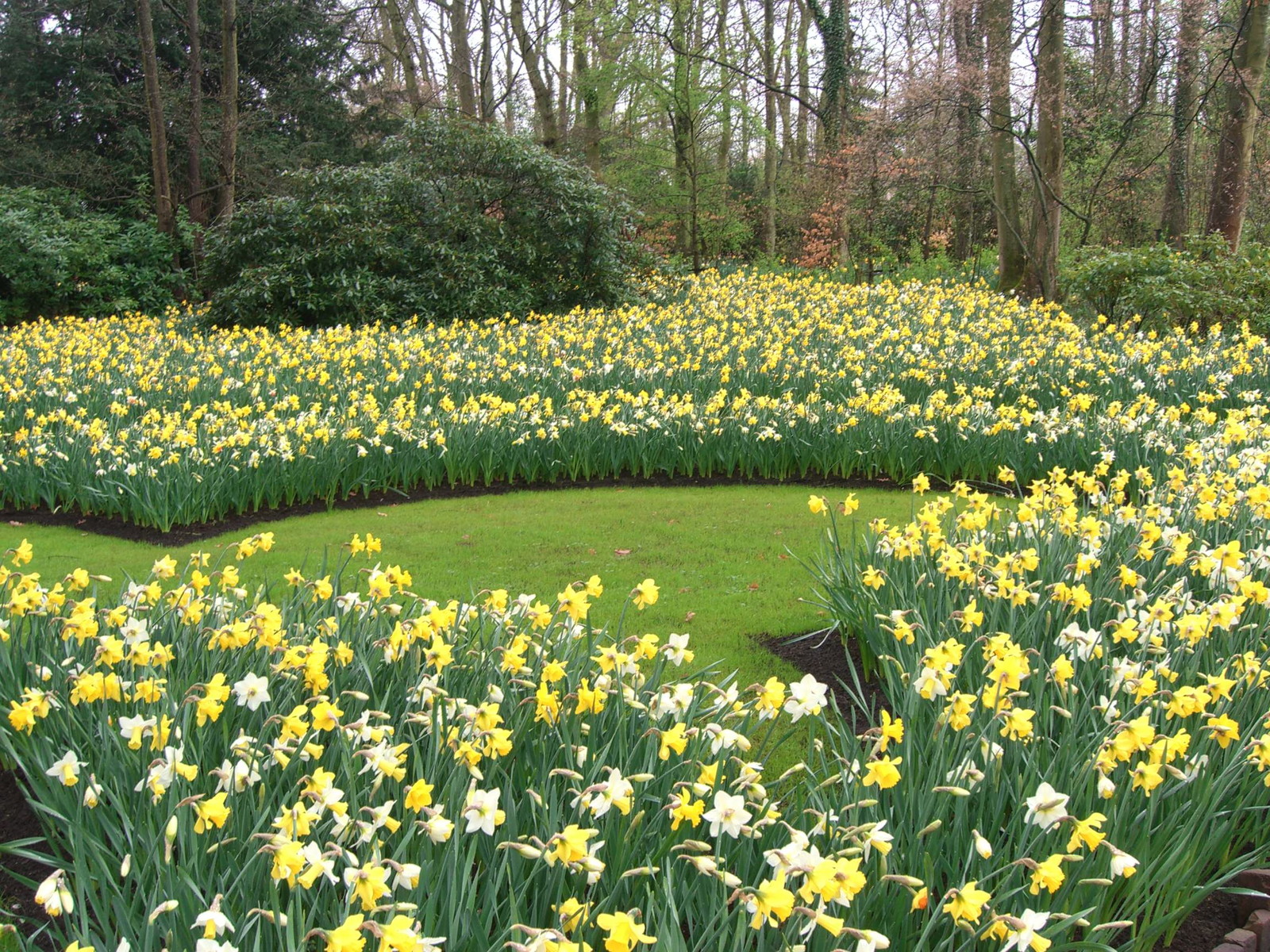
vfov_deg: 37.7
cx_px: 635
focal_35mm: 38
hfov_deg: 49.0
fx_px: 1394
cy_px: 476
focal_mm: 7.9
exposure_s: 1/80
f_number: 4
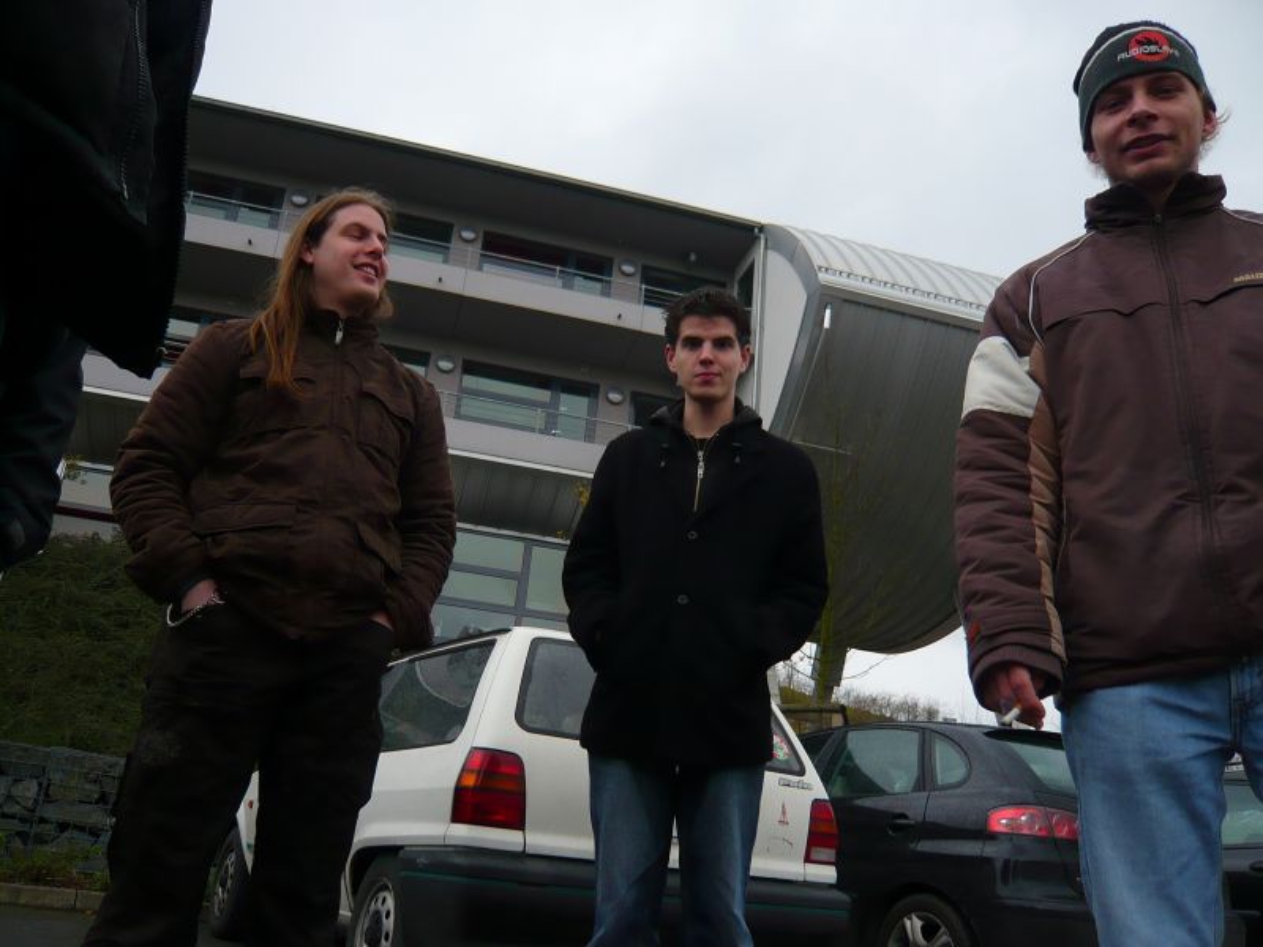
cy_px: 474
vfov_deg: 49.7
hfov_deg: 63.4
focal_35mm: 28
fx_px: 1022
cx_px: 632
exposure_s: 1/400
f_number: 2.8
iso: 100
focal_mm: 4.6
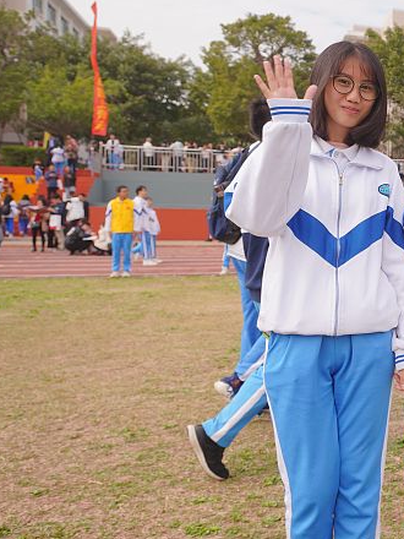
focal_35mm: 42
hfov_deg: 28.9
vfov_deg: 44.7
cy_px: 232
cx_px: 506
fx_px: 654
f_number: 2.8
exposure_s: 1/640
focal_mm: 16
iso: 100
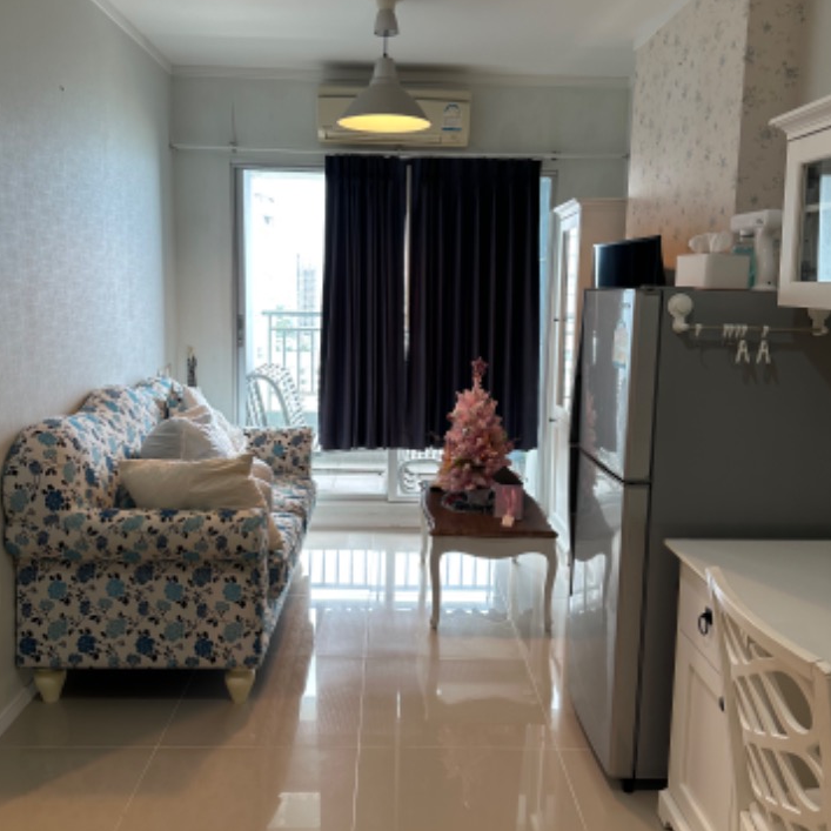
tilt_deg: -8.0
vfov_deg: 54.0
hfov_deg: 54.0
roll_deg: -0.6
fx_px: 815
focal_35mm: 30
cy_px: 389
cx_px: 414
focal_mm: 6.86
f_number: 1.78
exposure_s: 1/100
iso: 125
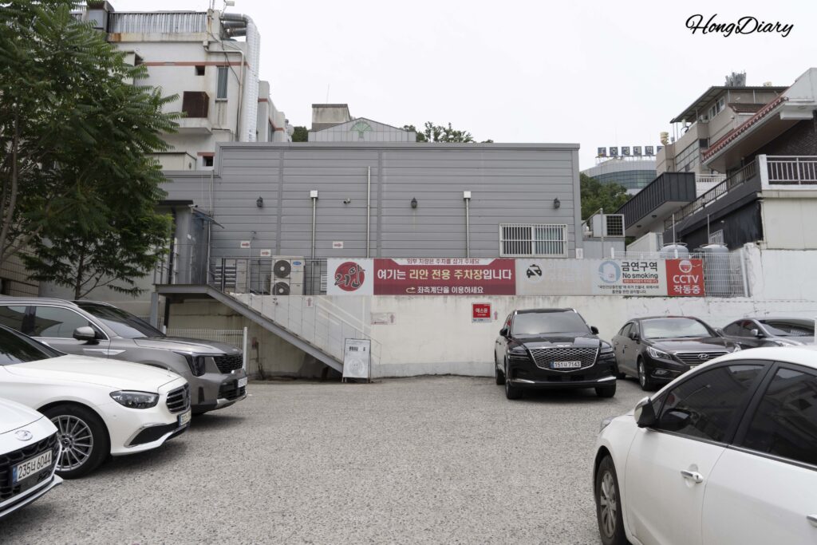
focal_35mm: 28
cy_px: 272
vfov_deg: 46.4
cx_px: 408
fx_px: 635
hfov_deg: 65.5
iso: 100
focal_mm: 28
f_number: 10
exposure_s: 1/160
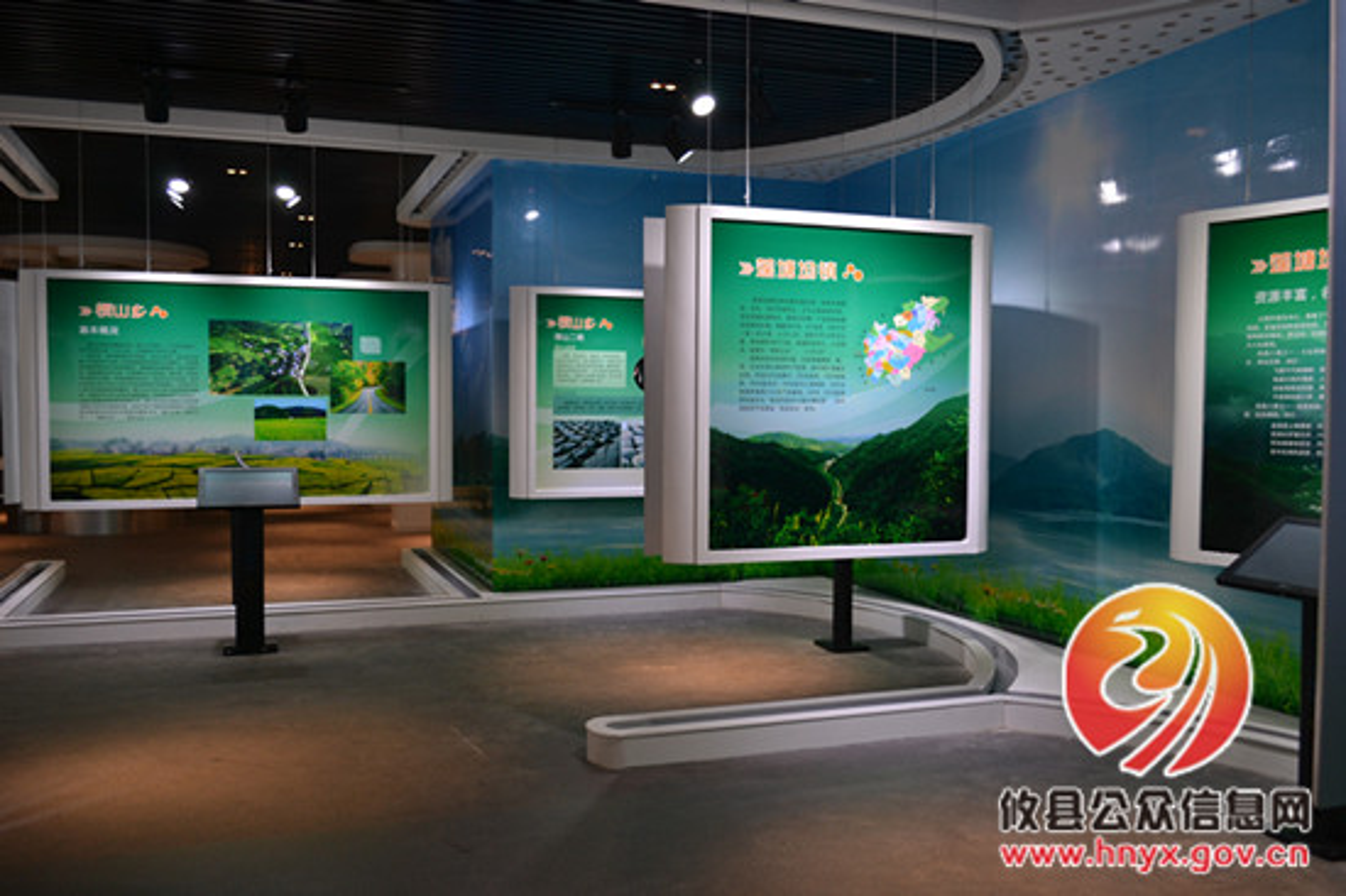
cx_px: 673
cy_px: 448
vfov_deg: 43.6
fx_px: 1121
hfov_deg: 62.0
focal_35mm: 30
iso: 400
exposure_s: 1/60
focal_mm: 20
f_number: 4
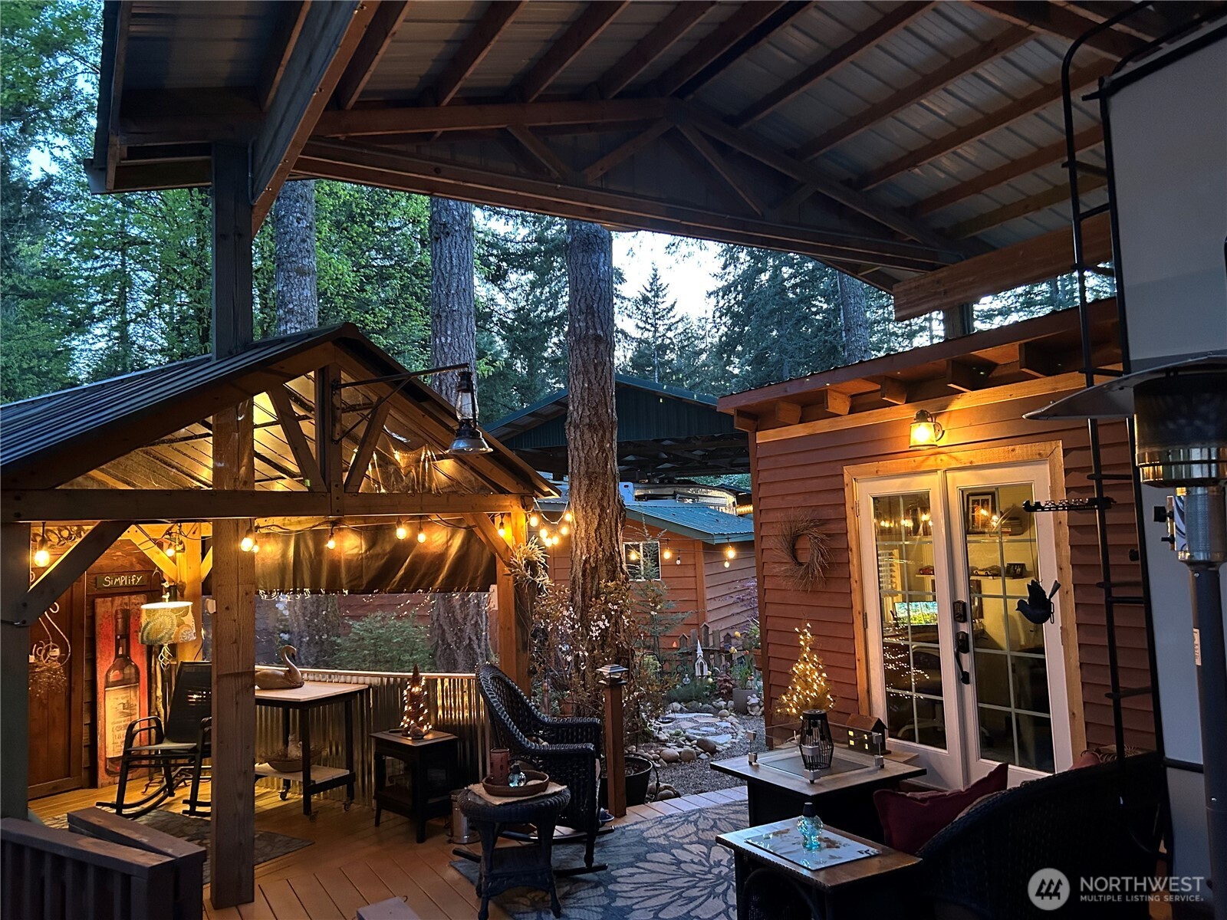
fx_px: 922
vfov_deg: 53.1
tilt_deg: +4.7
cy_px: 460
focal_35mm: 26
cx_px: 614
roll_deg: +2.2
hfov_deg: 67.3
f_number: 1.5
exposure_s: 1/30
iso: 500
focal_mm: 5.7
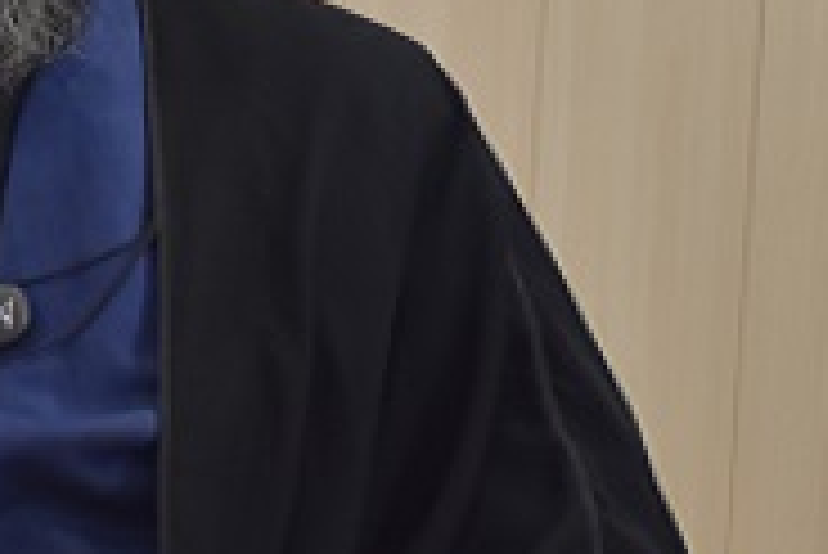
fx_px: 3821
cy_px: -63
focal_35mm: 166
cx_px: -324
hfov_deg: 11.9
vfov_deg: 8.2
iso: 800
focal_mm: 34
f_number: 4.2
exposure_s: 1/25
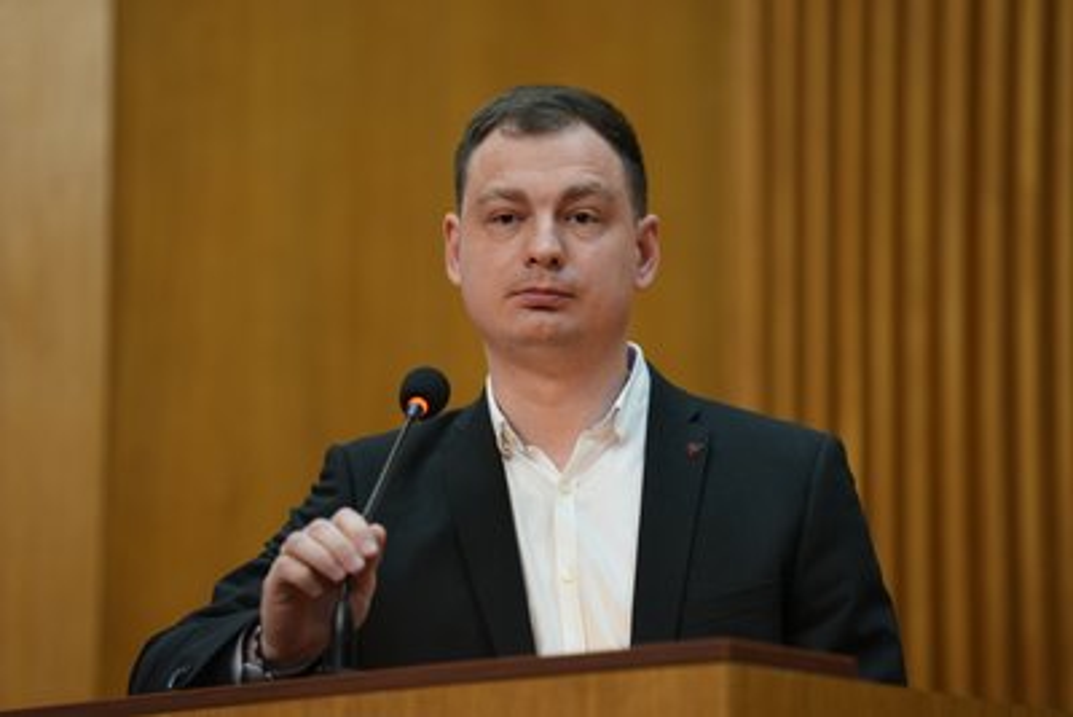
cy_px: 358
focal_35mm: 195
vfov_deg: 7.0
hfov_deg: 10.5
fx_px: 5814
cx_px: 536
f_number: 2.8
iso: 800
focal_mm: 195
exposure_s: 1/50
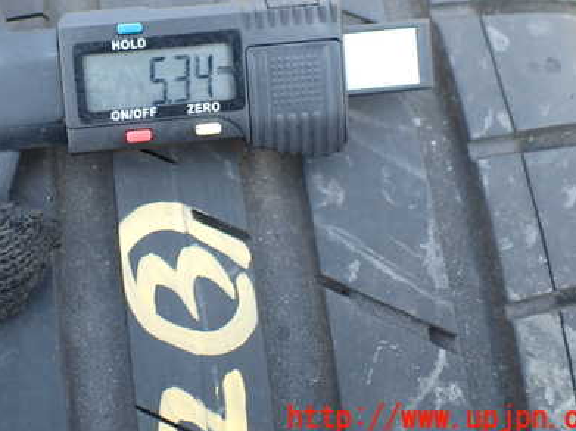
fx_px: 765
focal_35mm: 46
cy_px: 106
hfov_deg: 40.6
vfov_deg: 30.9
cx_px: 178
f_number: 2.3
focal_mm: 5.4
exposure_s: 1/125
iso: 125
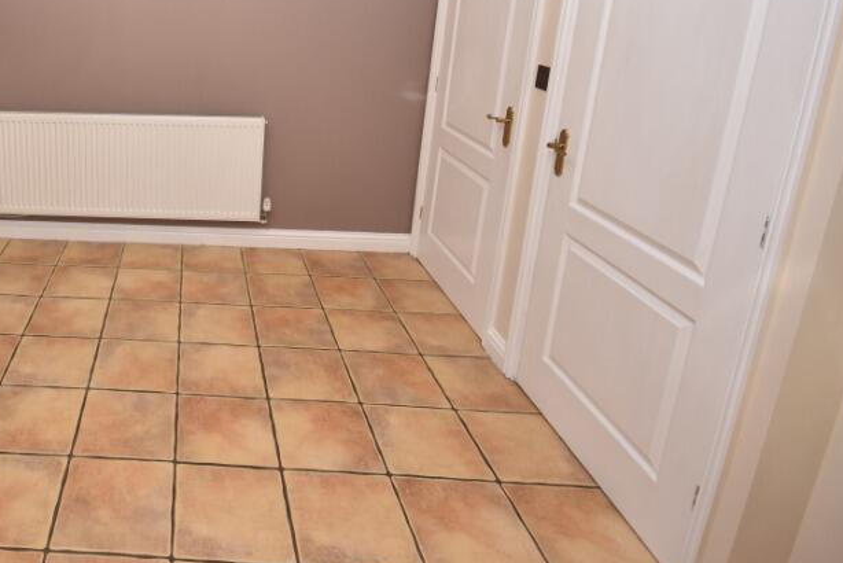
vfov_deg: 48.7
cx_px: 154
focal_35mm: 25
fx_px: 586
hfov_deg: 64.4
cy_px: 121
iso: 640
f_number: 6.3
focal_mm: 10
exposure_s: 1/60
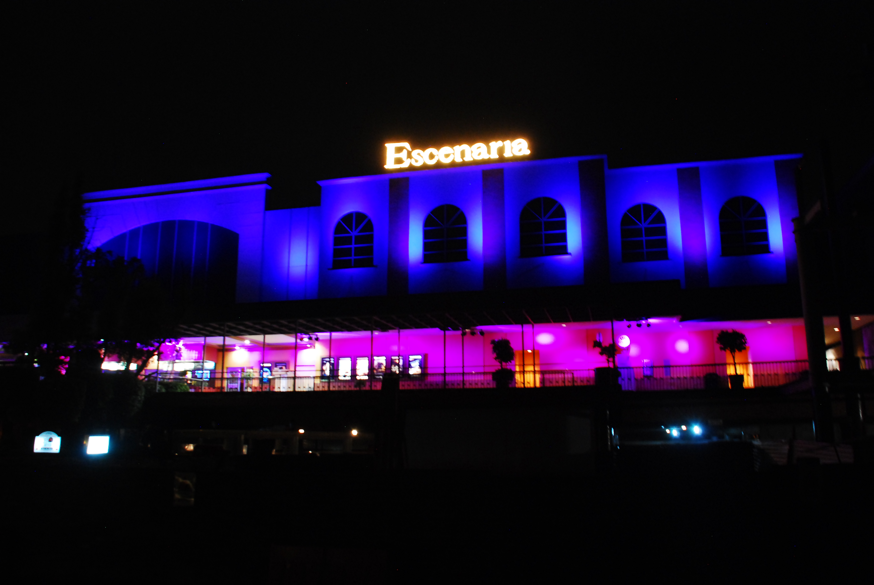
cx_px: 437
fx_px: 729
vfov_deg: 43.7
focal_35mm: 30
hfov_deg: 61.9
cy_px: 292
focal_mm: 20
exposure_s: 1/8
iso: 1000
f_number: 5.6
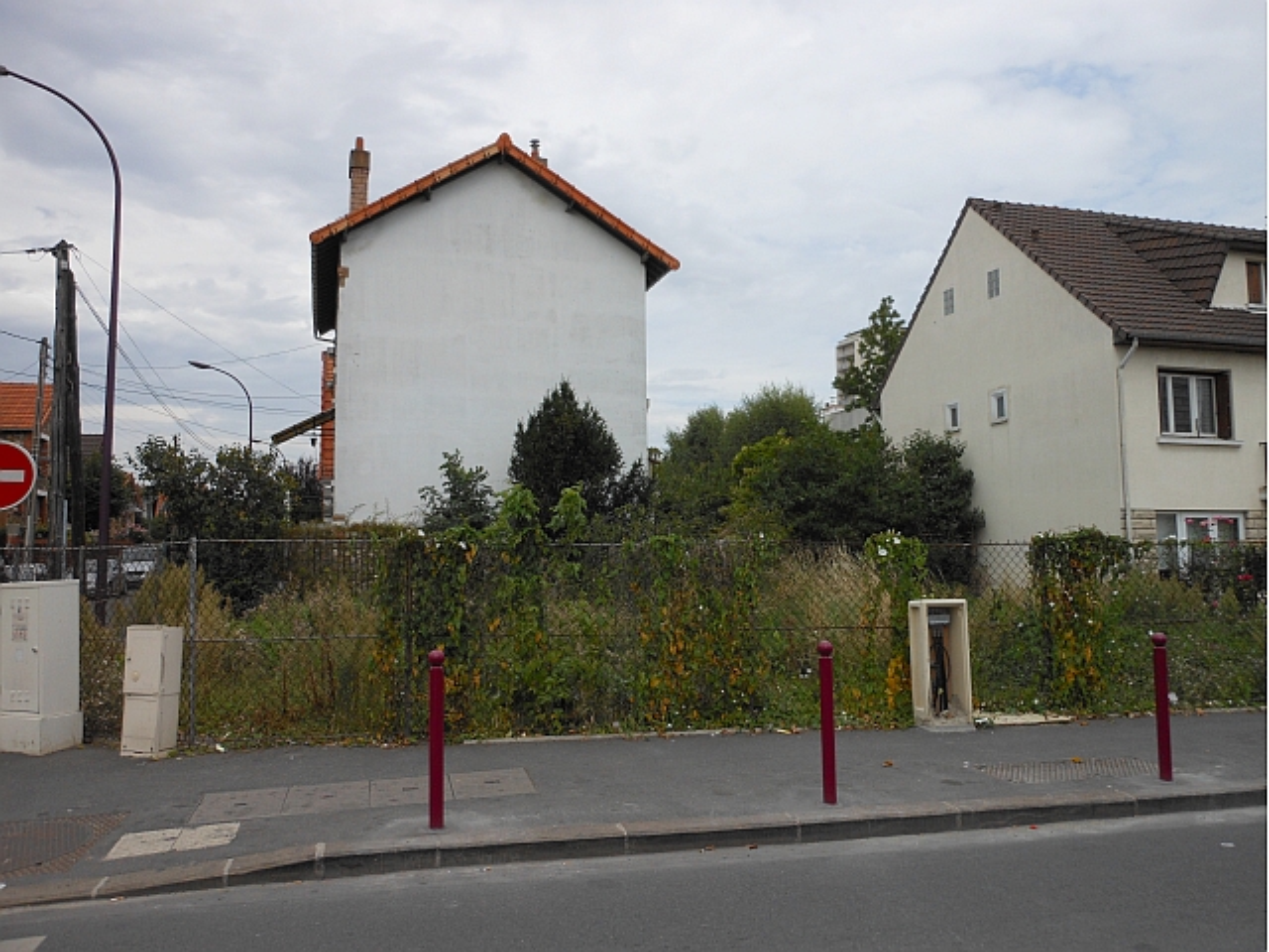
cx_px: 634
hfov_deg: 63.4
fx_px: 1026
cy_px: 476
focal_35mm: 28
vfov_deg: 49.7
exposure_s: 1/1000
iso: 80
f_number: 3.7
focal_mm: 5
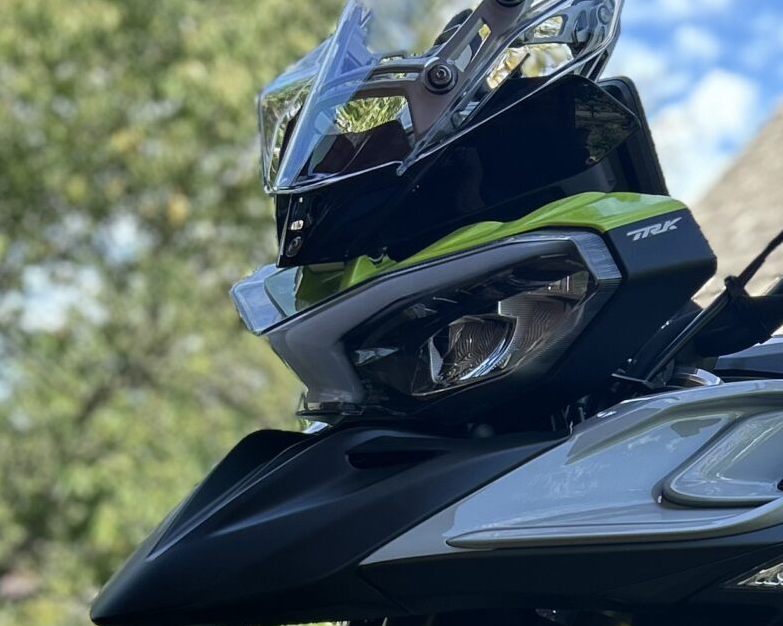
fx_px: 1923
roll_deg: +0.2
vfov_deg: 17.1
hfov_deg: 22.7
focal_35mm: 83
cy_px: 879
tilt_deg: -5.1
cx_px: 622
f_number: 1.5
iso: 50
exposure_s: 1/639
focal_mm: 5.7
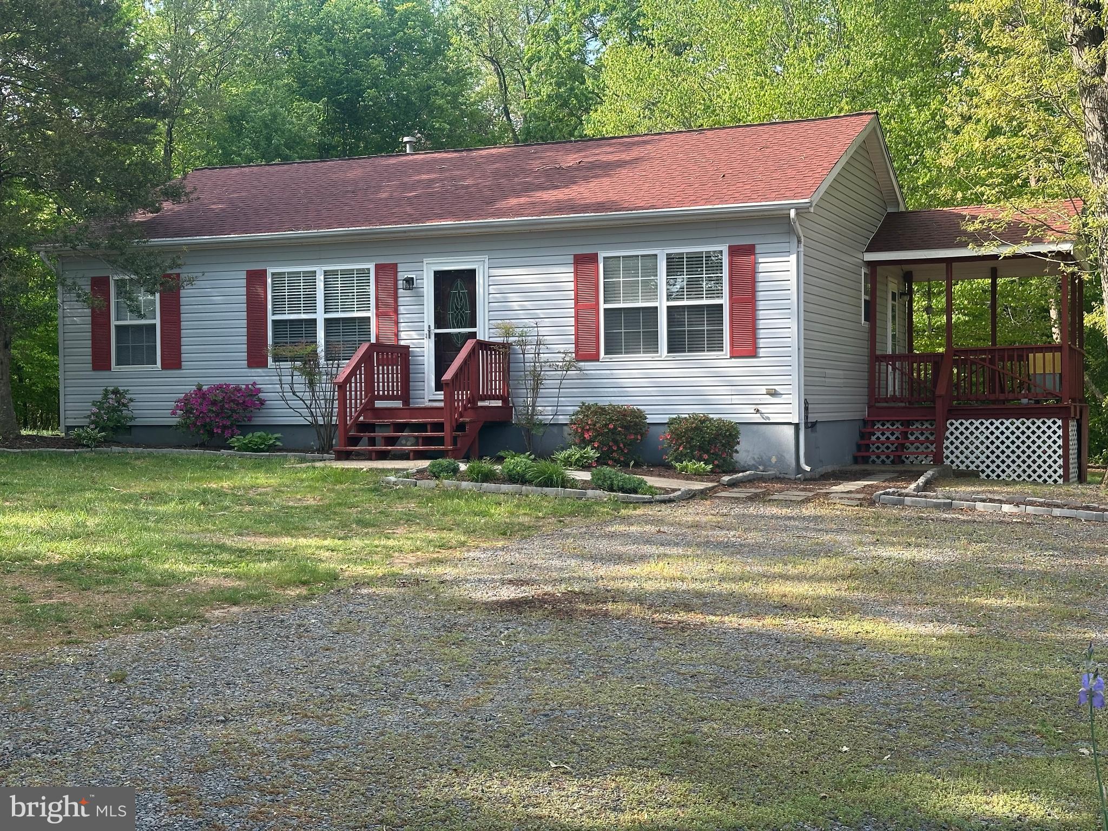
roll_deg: +0.3
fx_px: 1536
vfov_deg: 30.3
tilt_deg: +0.0
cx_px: 554
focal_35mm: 48
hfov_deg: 39.7
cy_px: 416
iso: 64
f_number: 1.78
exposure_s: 1/767
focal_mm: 6.86
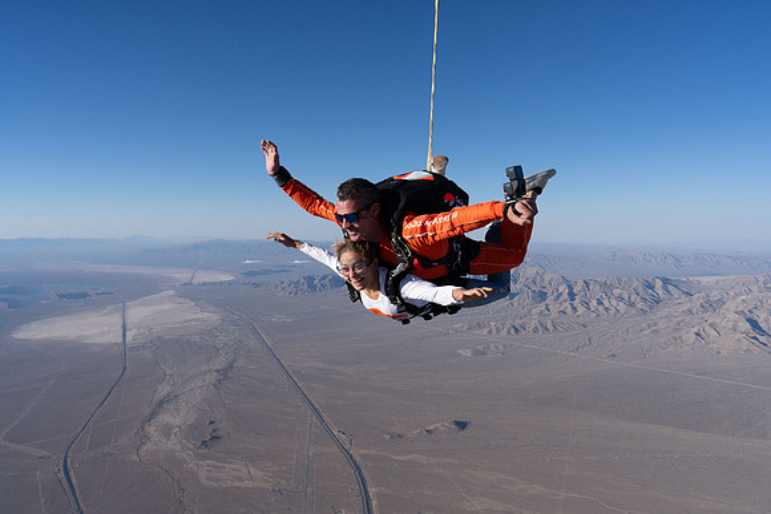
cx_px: 386
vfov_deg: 53.2
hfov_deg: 73.7
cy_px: 257
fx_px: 514
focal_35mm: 24
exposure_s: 1/2000
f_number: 10
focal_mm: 24
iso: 800
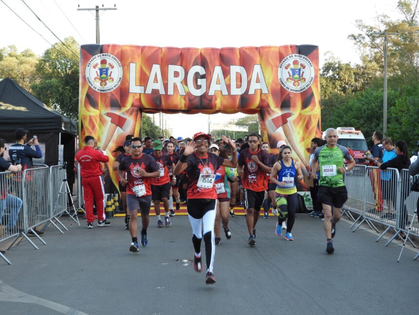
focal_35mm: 65
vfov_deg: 22.6
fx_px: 787
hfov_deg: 29.8
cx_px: 210
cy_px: 158
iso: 100
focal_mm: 11.7
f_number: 3.5
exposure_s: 1/60
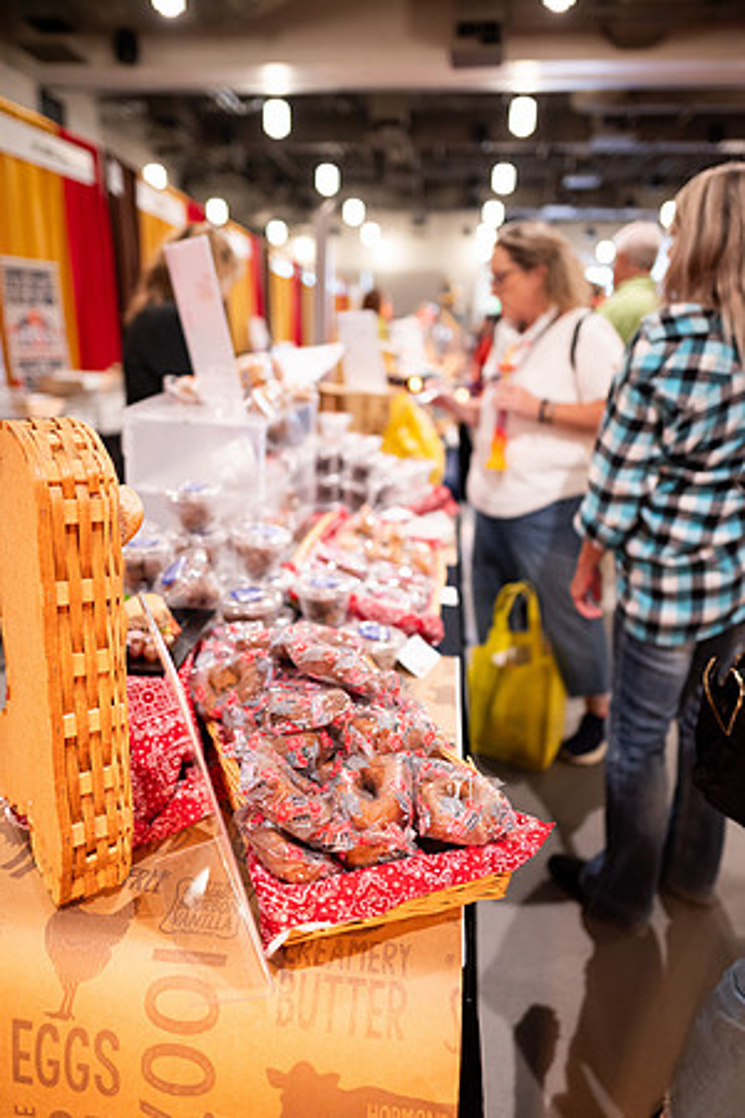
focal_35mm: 24
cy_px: 559
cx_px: 372
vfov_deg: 73.7
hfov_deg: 53.1
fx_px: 745
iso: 1250
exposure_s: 1/200
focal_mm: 24
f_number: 1.8
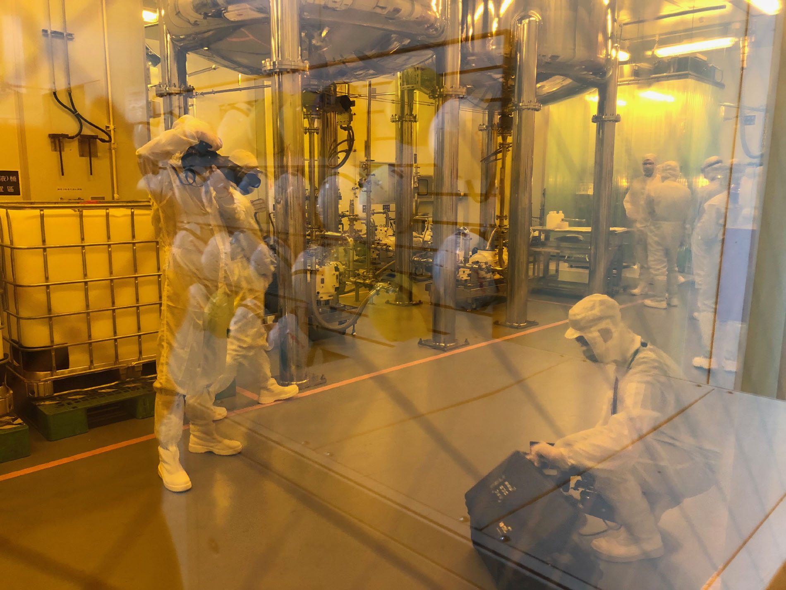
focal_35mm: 28
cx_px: 393
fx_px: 636
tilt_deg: -10.2
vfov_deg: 49.7
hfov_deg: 63.4
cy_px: 295
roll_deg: -0.4
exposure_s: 1/15
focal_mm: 3.99
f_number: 1.8
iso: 64
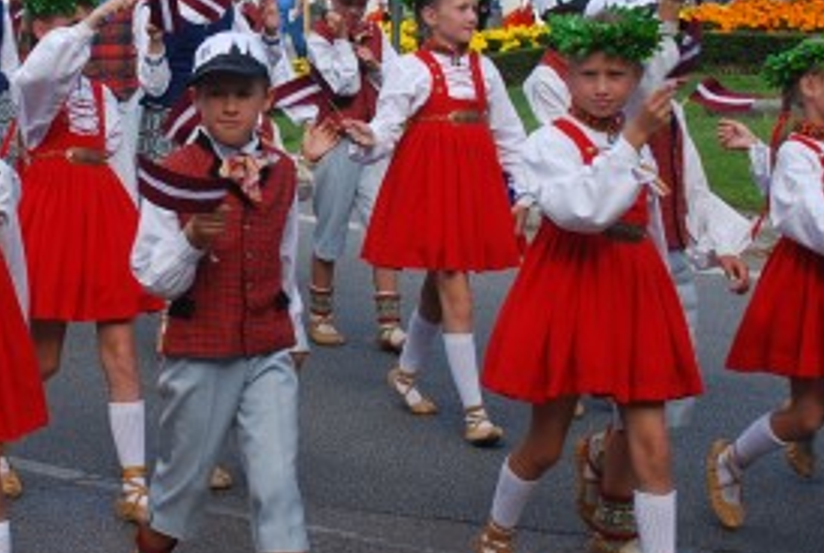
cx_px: 75
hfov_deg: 19.1
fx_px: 2409
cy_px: 59
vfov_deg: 13.0
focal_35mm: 105
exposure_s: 1/160
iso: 100
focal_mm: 24
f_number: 6.3
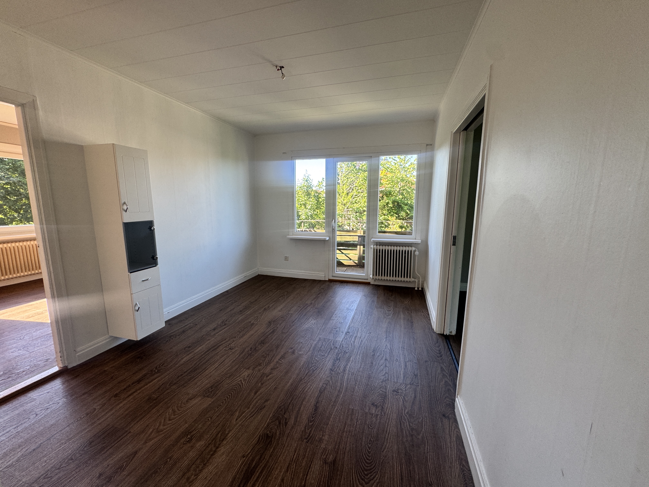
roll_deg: +0.5
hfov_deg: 102.1
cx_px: 324
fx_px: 262
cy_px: 244
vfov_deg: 85.7
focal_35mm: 14
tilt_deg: -8.7
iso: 64
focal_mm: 2.22
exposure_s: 1/99
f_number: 2.2
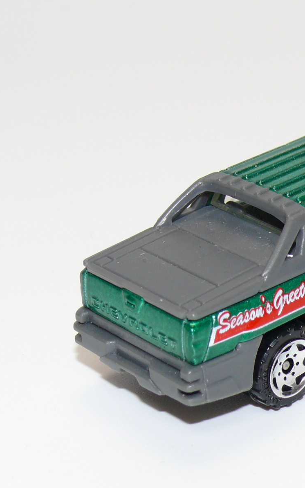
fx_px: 1795
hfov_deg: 9.6
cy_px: 244
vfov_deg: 15.5
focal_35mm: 135
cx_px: 299
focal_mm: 12.8
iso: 100
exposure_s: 1/30
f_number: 4
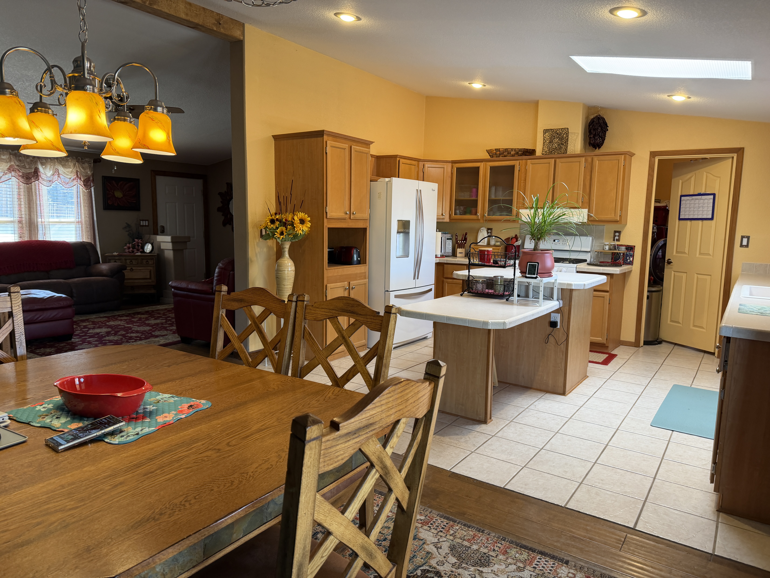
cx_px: 385
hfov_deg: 71.6
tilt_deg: -7.8
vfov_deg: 56.8
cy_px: 289
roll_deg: +0.1
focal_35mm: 24
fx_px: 534
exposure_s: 1/60
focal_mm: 6.76
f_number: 1.78
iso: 160
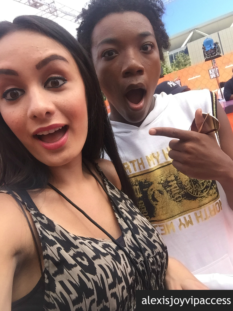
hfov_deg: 45.4
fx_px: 278
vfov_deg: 58.4
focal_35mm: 31
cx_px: 116
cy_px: 156
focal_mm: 2.65
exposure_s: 1/575
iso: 32
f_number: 2.2
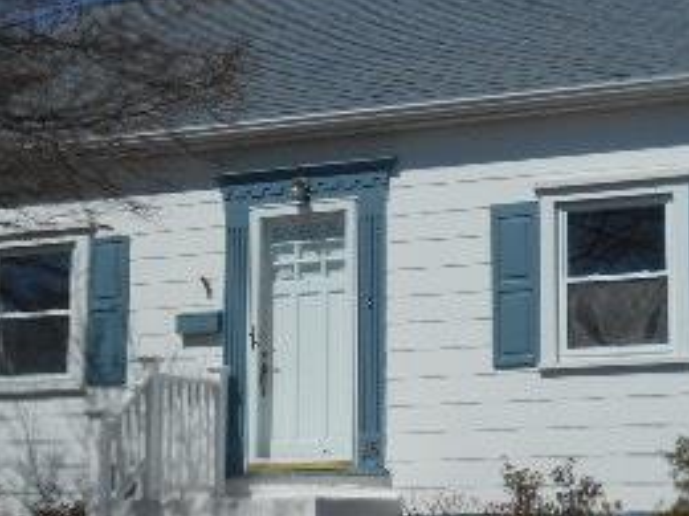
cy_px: 267
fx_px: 1911
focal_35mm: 96
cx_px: 419
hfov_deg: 20.4
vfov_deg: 15.4
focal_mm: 6.7
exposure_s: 1/2000
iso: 80
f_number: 3.9
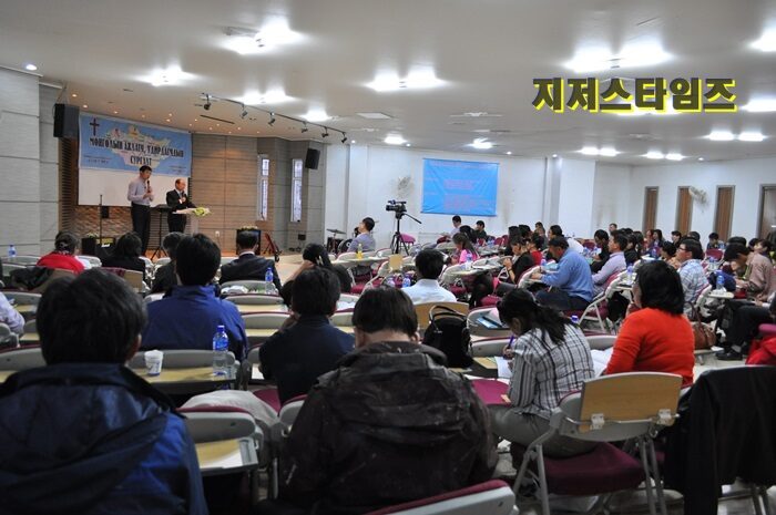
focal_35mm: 27
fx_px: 581
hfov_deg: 67.4
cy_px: 258
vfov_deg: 47.8
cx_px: 388
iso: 800
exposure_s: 1/40
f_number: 3.5
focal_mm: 18
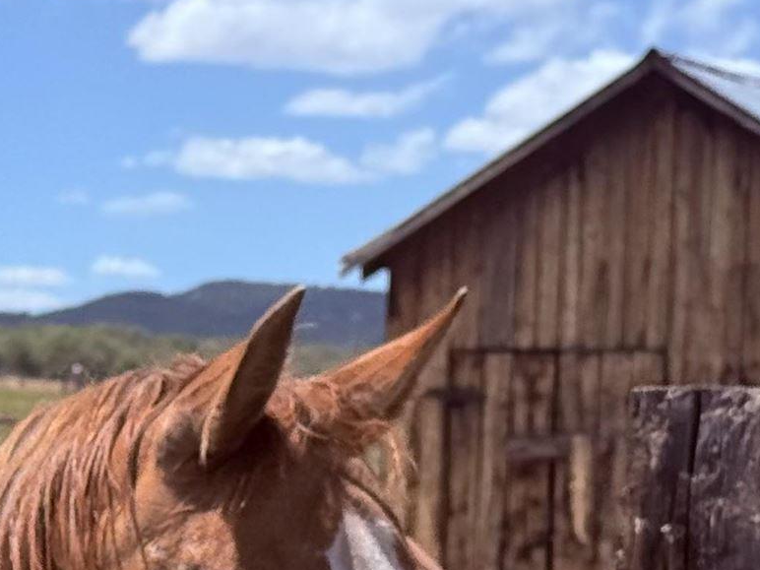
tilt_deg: +1.7
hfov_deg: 10.3
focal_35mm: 191
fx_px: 4193
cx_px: 105
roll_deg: +2.3
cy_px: 622
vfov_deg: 7.7
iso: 100
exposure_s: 1/5587
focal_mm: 6.76
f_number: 1.78
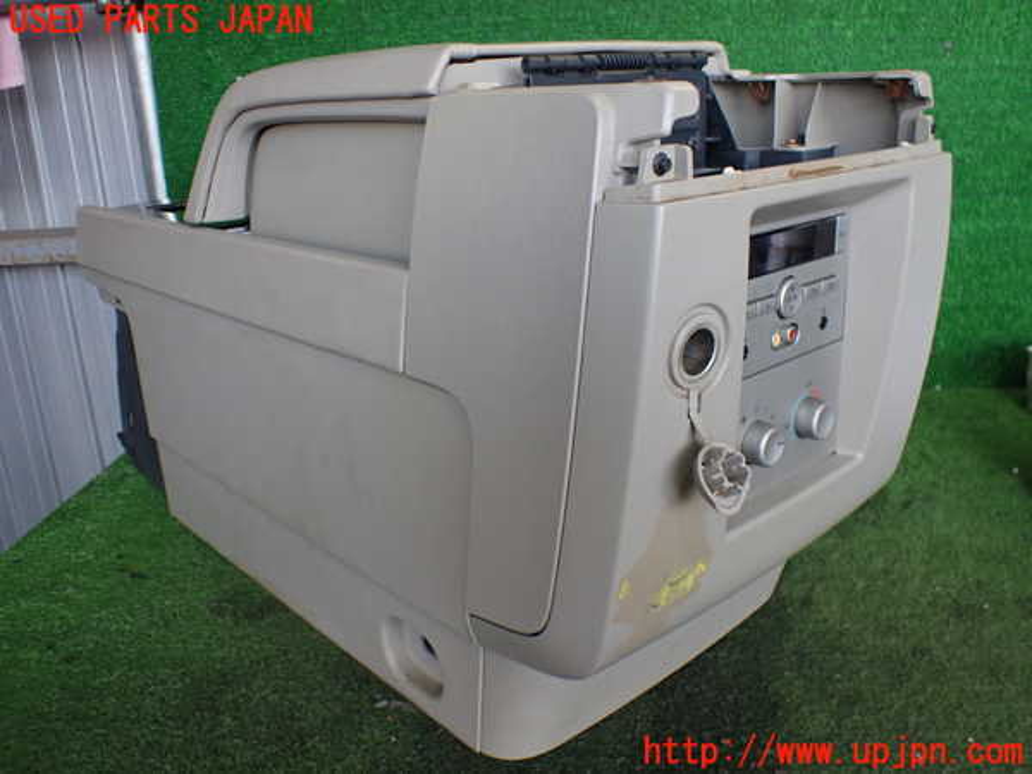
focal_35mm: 30
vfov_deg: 46.8
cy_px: 387
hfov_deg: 60.0
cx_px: 516
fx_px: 894
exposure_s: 1/125
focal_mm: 5.4
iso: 200
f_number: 2.3
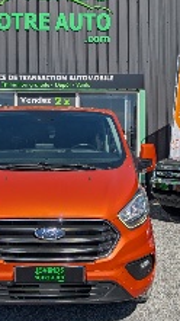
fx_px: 417
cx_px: 46
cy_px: 141
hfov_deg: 24.1
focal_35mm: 49
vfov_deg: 42.0
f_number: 1.68
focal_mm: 6.9
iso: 20
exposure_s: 1/13158
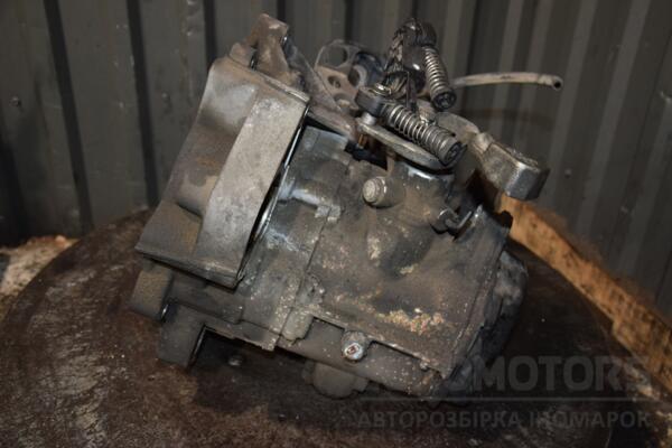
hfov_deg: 53.1
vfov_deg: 36.9
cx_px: 336
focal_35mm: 36
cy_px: 224
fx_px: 672
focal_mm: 24
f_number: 5
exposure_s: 1/60
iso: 800
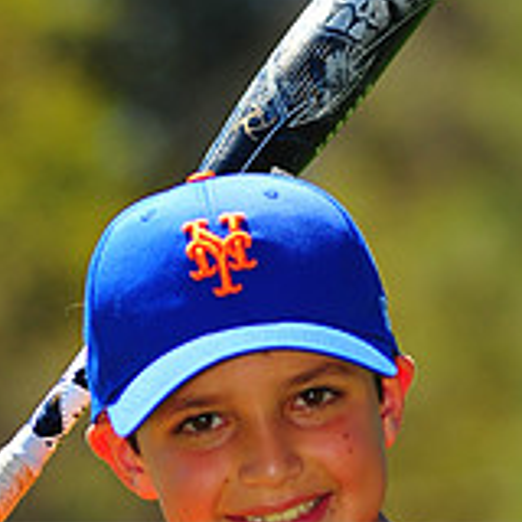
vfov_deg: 3.2
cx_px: 225
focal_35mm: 553
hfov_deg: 3.2
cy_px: 568
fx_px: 9435
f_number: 4.5
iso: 200
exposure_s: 1/800
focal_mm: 180
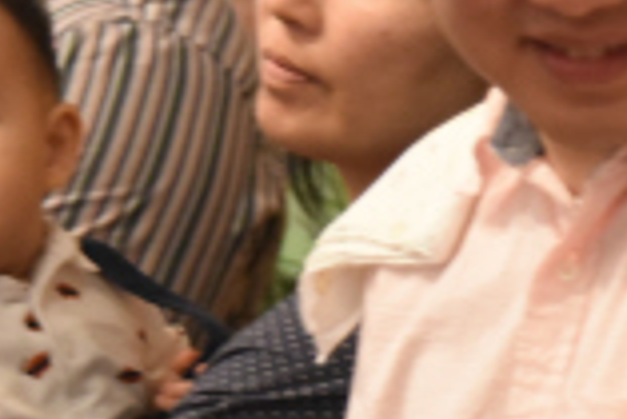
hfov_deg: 4.1
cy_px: 315
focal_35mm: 498
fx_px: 8681
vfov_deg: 2.8
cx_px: 148
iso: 3600
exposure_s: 1/100
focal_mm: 98
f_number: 4
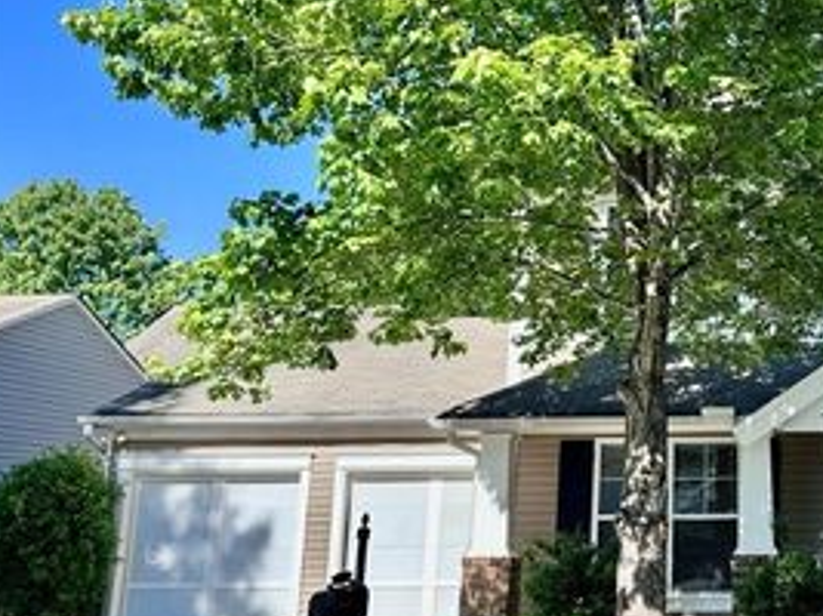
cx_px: 749
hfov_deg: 39.0
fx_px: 1069
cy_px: 254
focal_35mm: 45
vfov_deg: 32.1
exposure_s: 1/1949
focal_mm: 6.86
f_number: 1.78
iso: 80
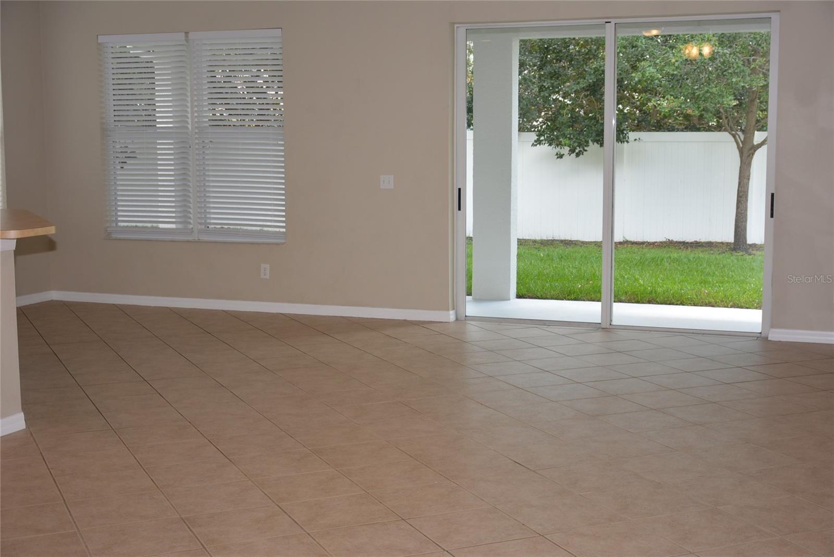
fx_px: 1182
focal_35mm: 51
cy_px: 278
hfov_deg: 38.9
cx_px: 417
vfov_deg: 26.5
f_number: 5
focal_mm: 34
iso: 200
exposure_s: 1/100
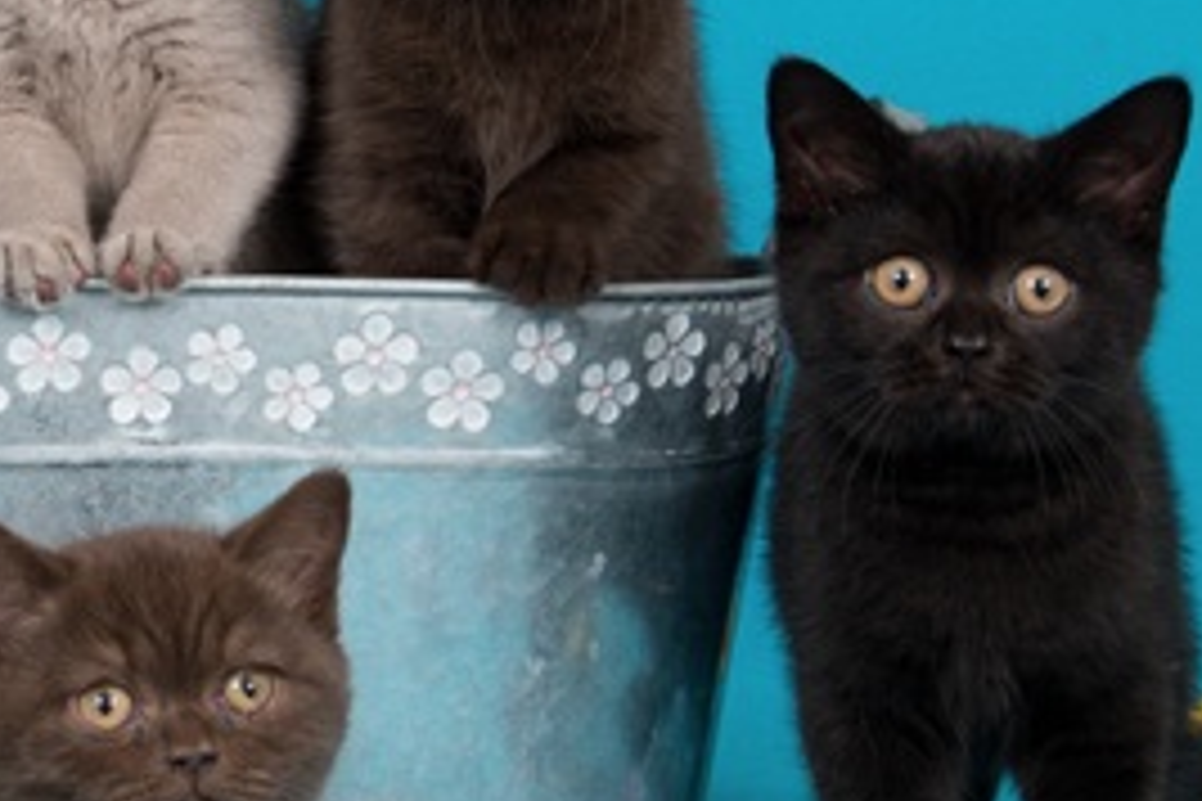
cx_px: 27
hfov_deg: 16.0
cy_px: 223
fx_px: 4207
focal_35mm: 126
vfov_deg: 10.9
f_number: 11
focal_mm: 48
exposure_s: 1/125
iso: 200
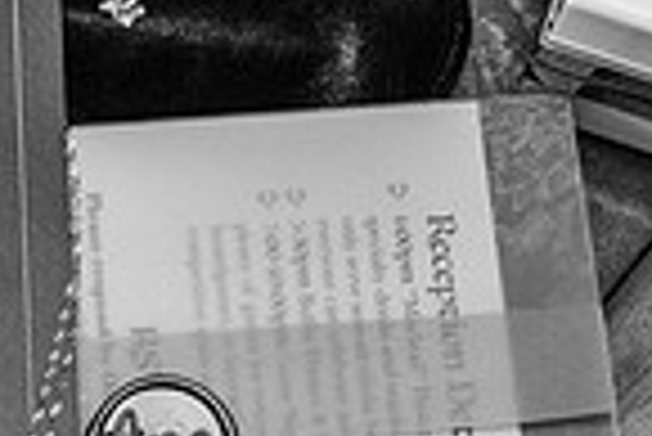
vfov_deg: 7.9
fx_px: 3154
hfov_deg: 11.4
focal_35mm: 174
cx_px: -261
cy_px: 333
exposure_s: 1/200
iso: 800
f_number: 3.2
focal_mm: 40
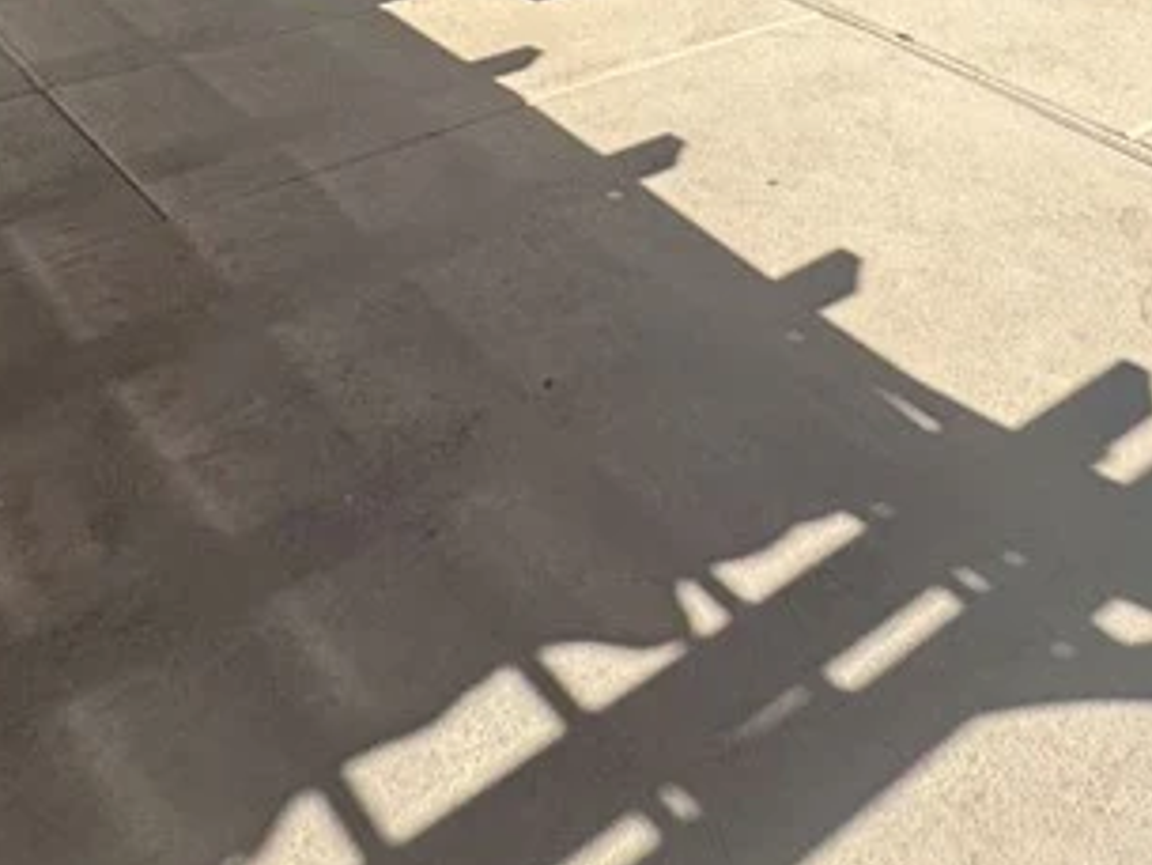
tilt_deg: -3.7
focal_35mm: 47
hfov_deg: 39.2
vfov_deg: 23.7
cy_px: -472
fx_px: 1565
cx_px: 884
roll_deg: -2.4
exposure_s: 1/2985
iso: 50
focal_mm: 2.22
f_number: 2.2
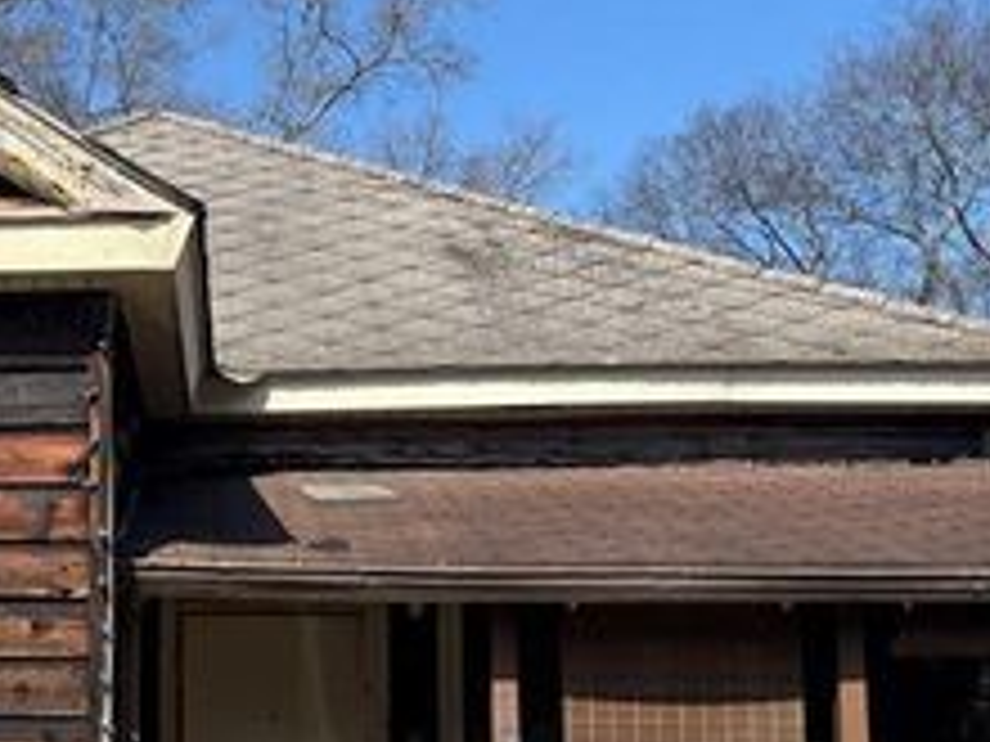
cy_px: 546
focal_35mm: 59
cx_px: 40
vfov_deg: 24.6
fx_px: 1687
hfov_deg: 30.7
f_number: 1.6
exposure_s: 1/2288
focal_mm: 5.96
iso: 50
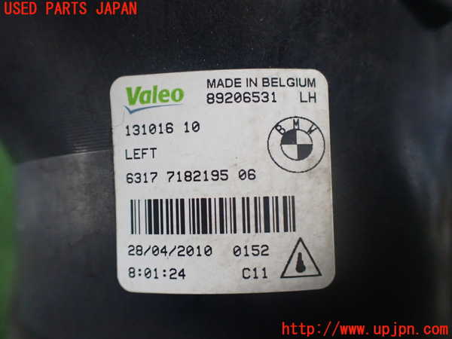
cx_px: 226
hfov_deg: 60.0
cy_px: 170
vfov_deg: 46.8
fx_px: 392
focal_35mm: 30
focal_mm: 5.4
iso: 800
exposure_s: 1/80
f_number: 2.3
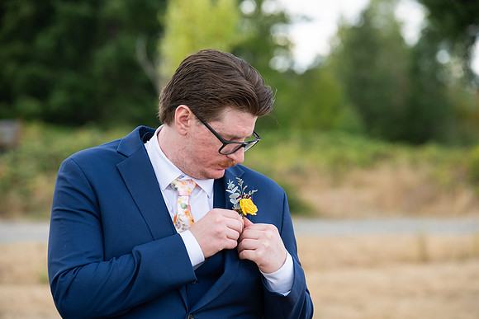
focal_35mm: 113
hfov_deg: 18.1
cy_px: 160
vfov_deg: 12.1
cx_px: 240
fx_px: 1504
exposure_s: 1/640
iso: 400
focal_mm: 113
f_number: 4
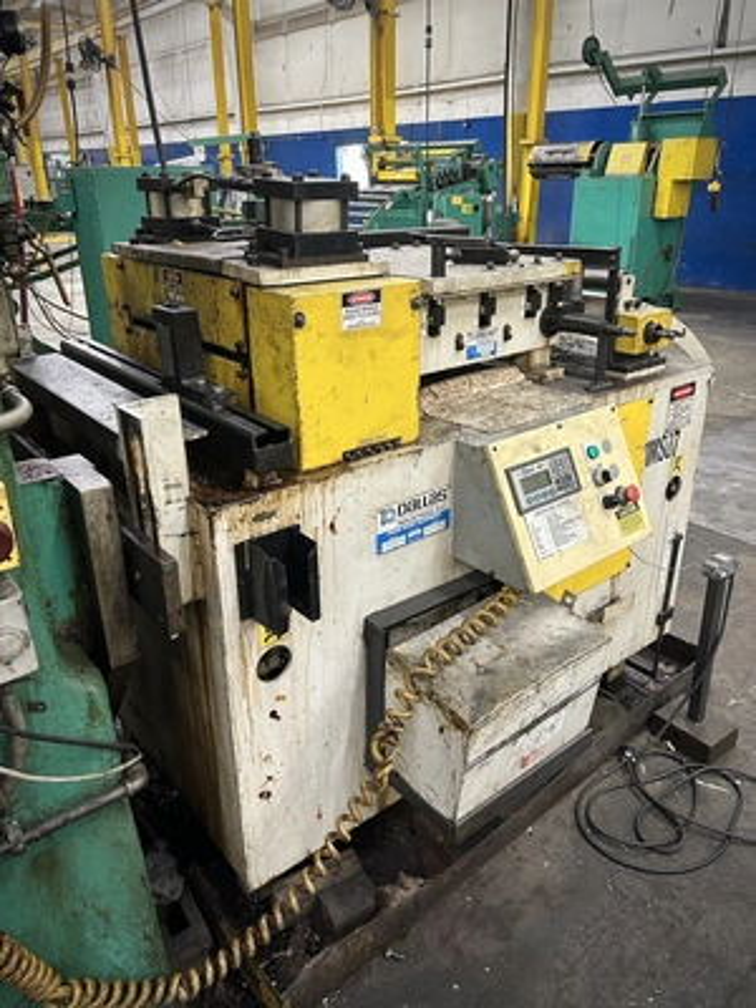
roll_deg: +0.8
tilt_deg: -20.1
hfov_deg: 53.1
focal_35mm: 26
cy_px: 504
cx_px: 378
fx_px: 757
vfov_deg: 67.3
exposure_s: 1/60
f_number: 1.5
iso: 250
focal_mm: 5.7
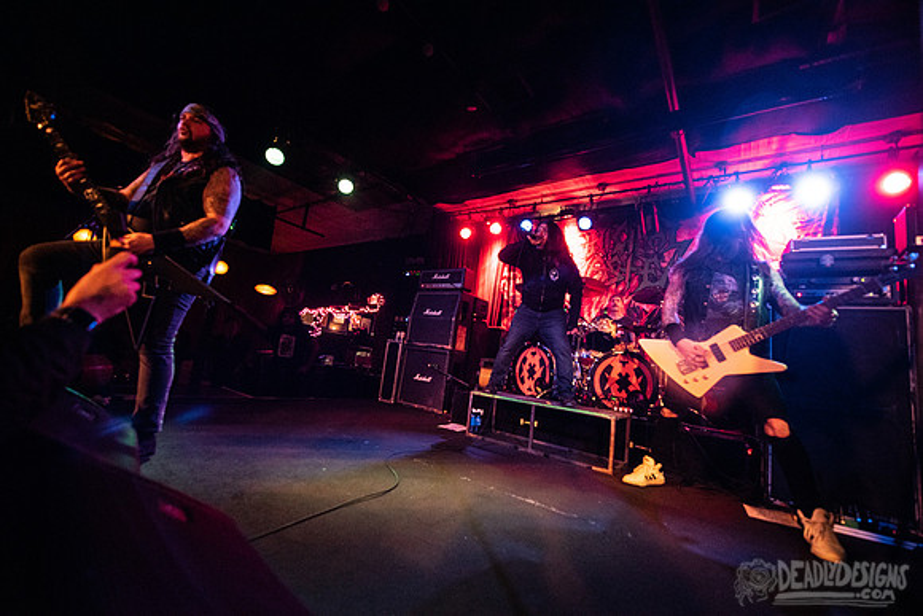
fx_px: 359
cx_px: 462
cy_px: 308
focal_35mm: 14
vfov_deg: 81.2
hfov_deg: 104.2
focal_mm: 14
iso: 3200
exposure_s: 1/125
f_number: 3.2
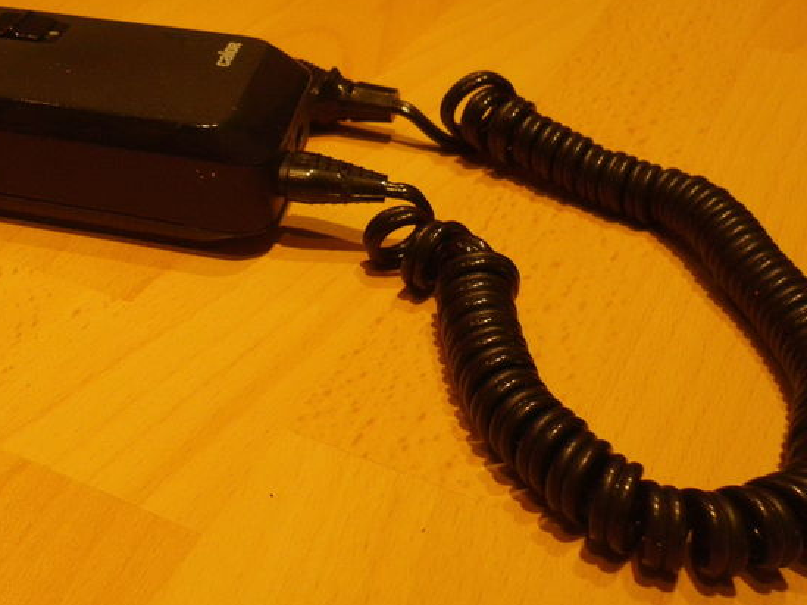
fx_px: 1189
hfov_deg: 36.2
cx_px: 154
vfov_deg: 28.6
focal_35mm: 51
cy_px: 320
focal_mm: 4.9
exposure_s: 1/60
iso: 160
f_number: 2.6
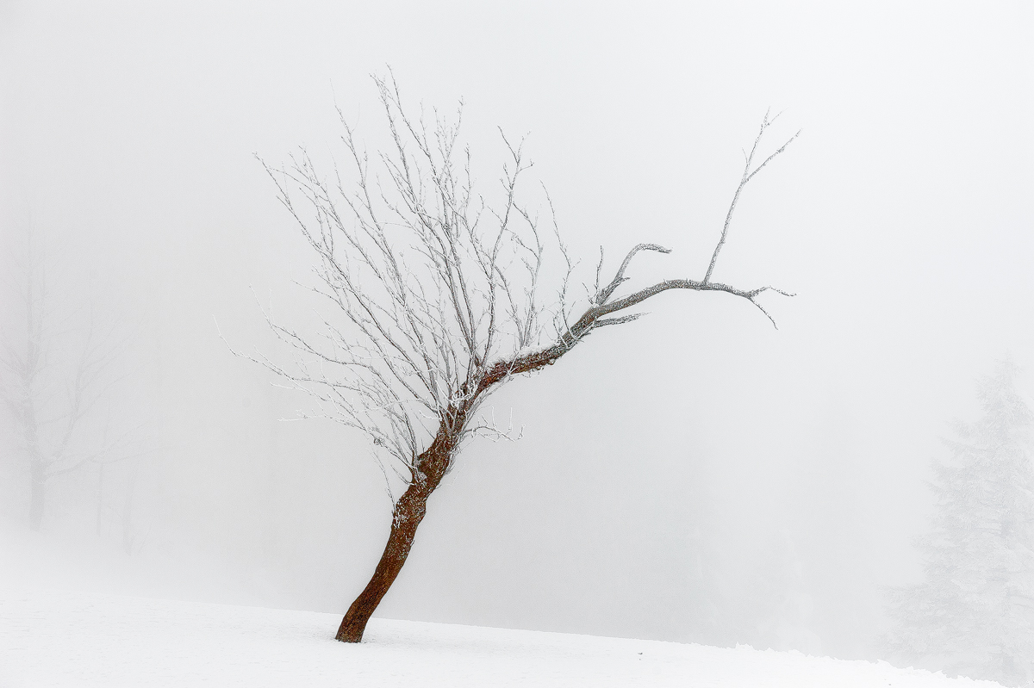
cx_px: 517
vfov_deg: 26.0
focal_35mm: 52
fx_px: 1493
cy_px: 344
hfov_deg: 38.2
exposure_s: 1/40
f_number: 8
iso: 160
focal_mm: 52
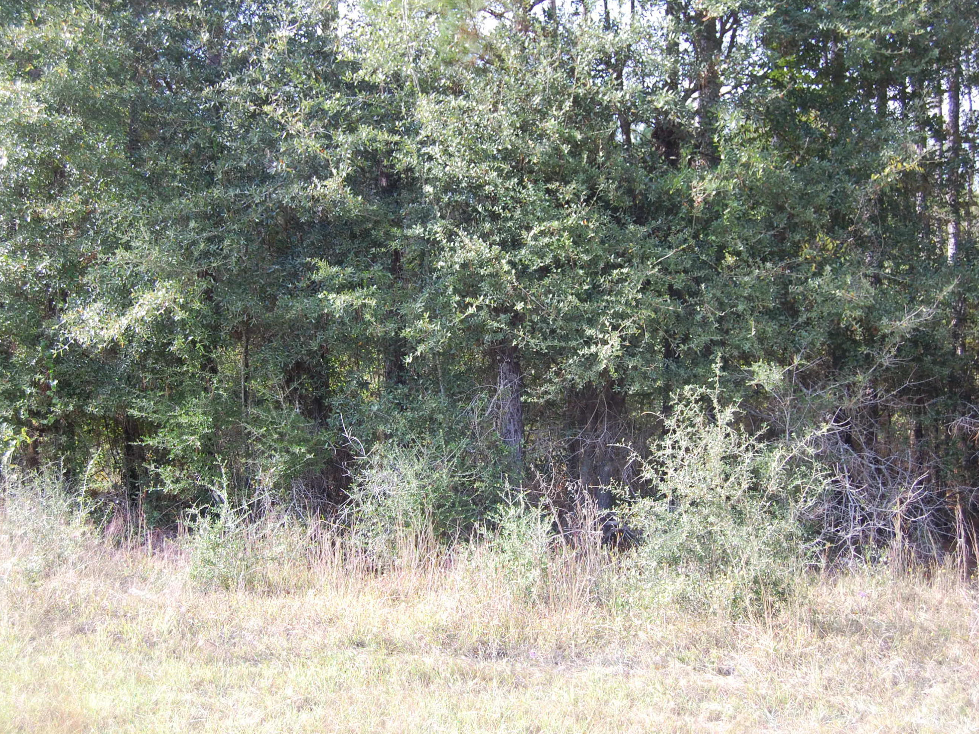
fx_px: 1301
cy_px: 367
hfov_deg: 41.2
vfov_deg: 31.5
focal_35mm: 46
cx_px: 490
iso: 250
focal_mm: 28
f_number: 5.6
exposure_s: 1/125
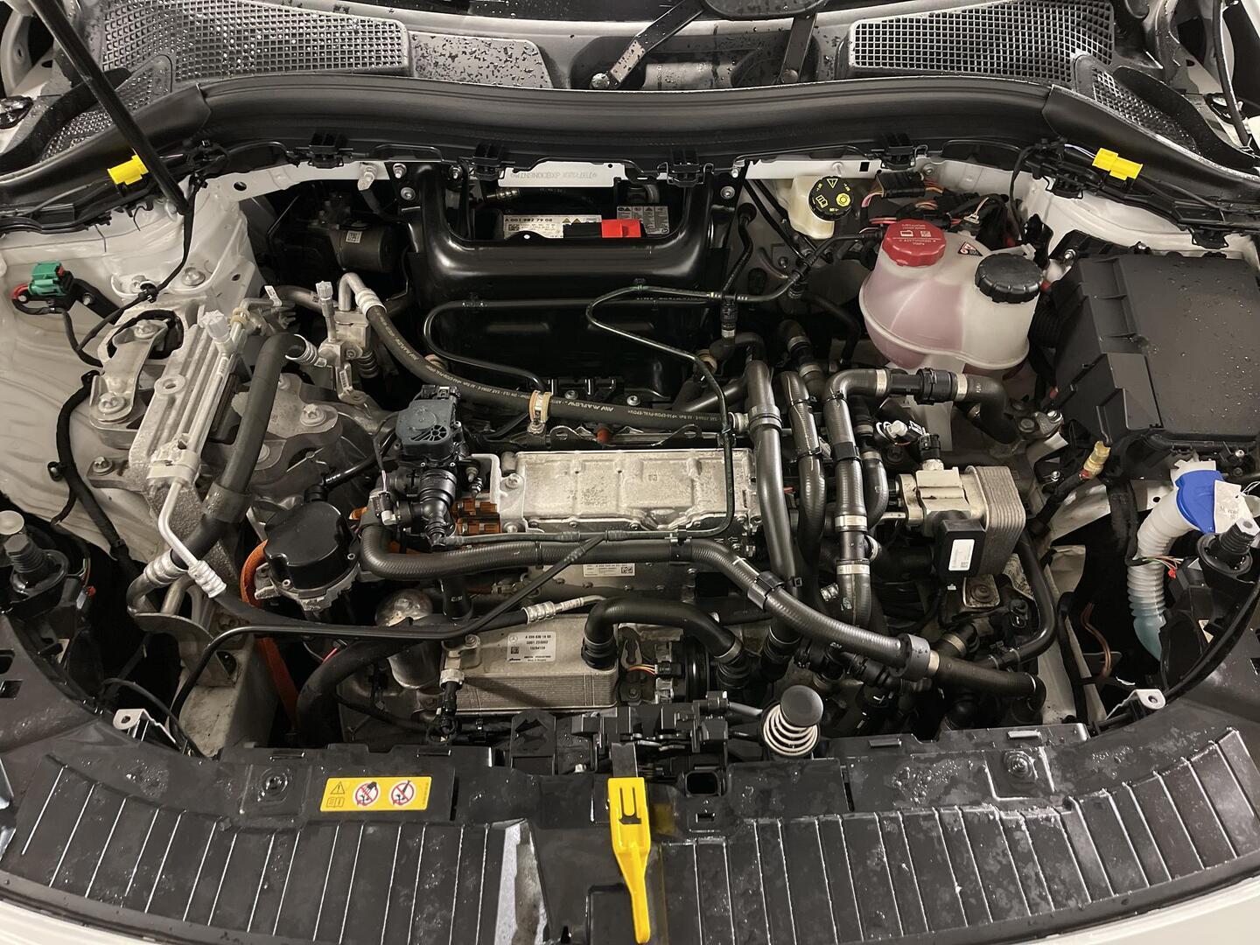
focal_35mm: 26
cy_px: 472
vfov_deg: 53.1
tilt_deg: -50.6
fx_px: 946
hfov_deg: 67.3
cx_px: 630
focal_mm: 5.1
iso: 500
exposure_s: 1/25
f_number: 1.6
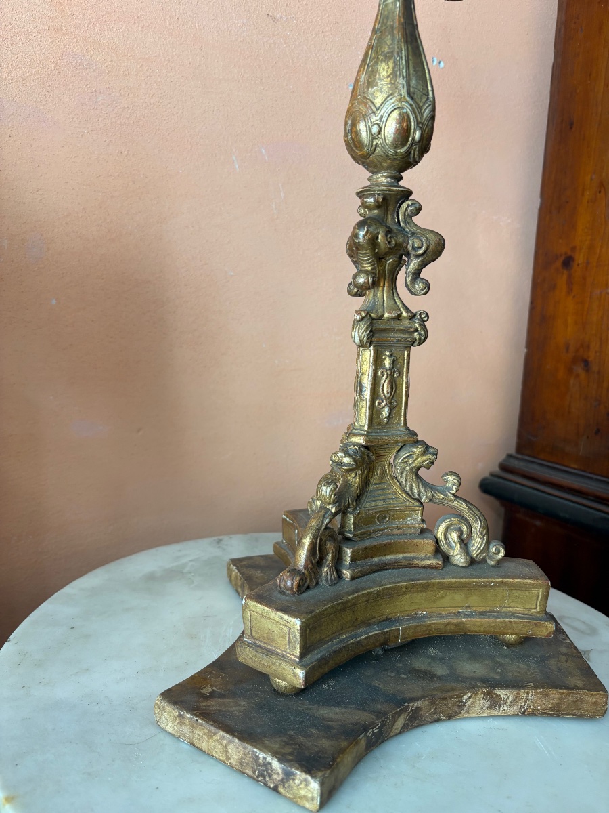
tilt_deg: -6.4
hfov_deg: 53.1
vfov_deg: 67.3
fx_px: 610
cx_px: 304
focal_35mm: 26
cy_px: 406
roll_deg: -2.6
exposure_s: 1/100
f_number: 1.6
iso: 125
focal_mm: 5.96
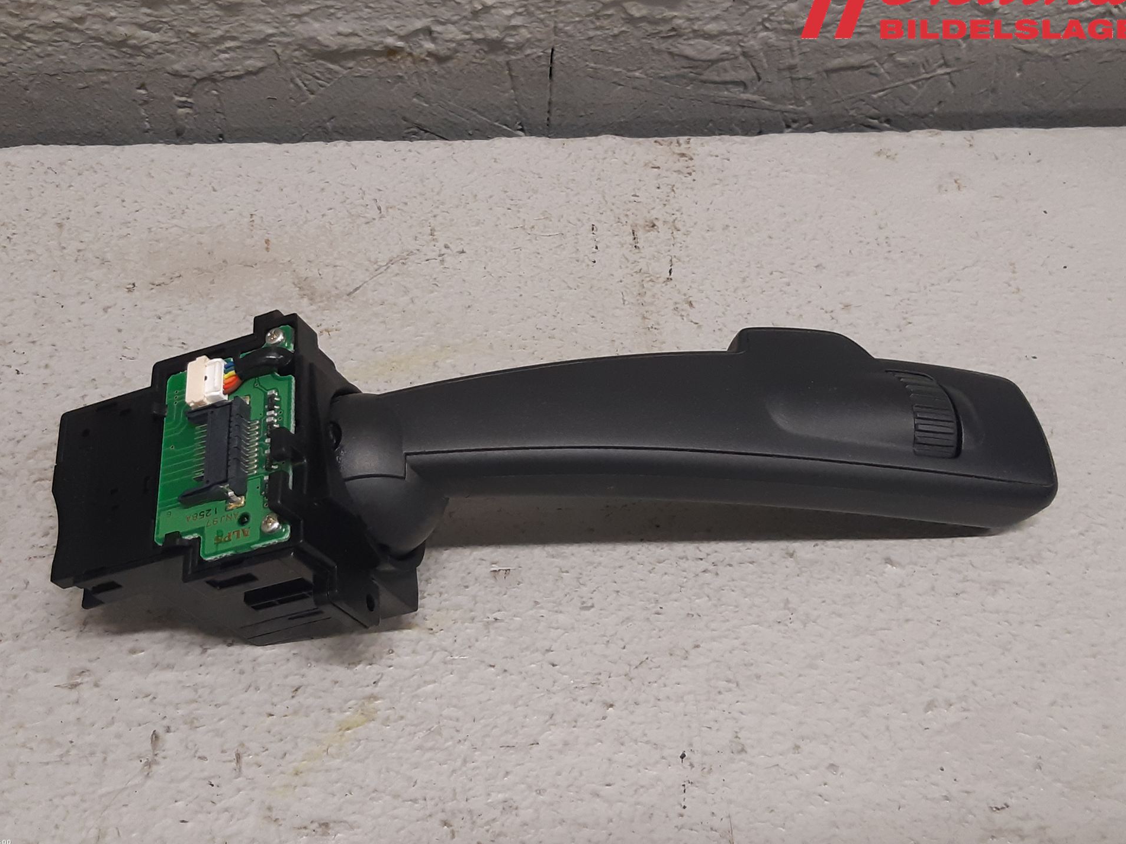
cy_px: 393
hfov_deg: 63.4
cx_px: 558
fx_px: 911
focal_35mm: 28
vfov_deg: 49.7
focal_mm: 3.93
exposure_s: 1/50
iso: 160
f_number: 1.7
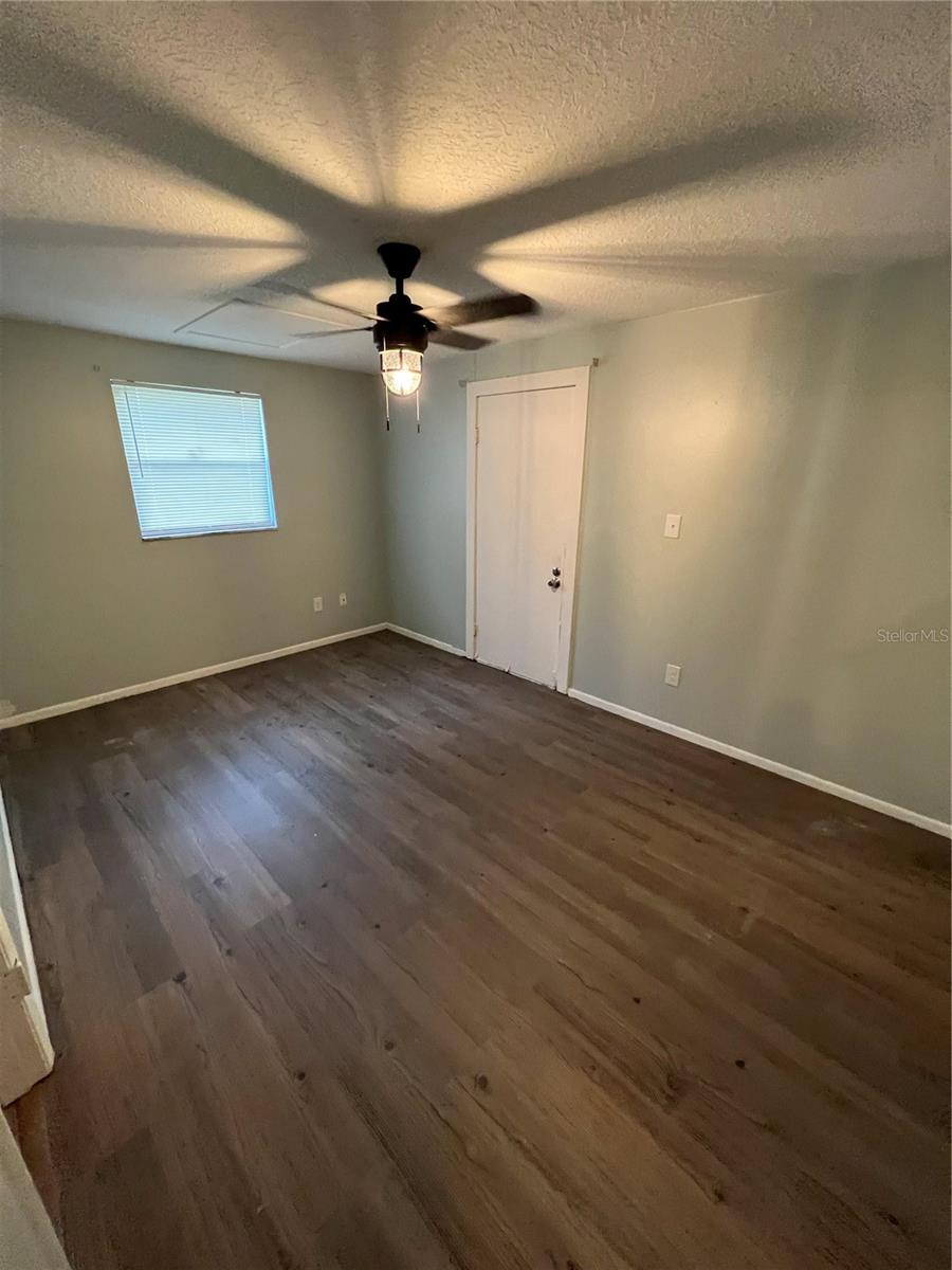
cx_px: 476
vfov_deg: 106.2
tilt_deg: -18.1
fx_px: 477
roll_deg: -0.4
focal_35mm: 13
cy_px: 635
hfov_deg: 89.9
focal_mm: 1.57
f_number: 1.8
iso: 500
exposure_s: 1/60
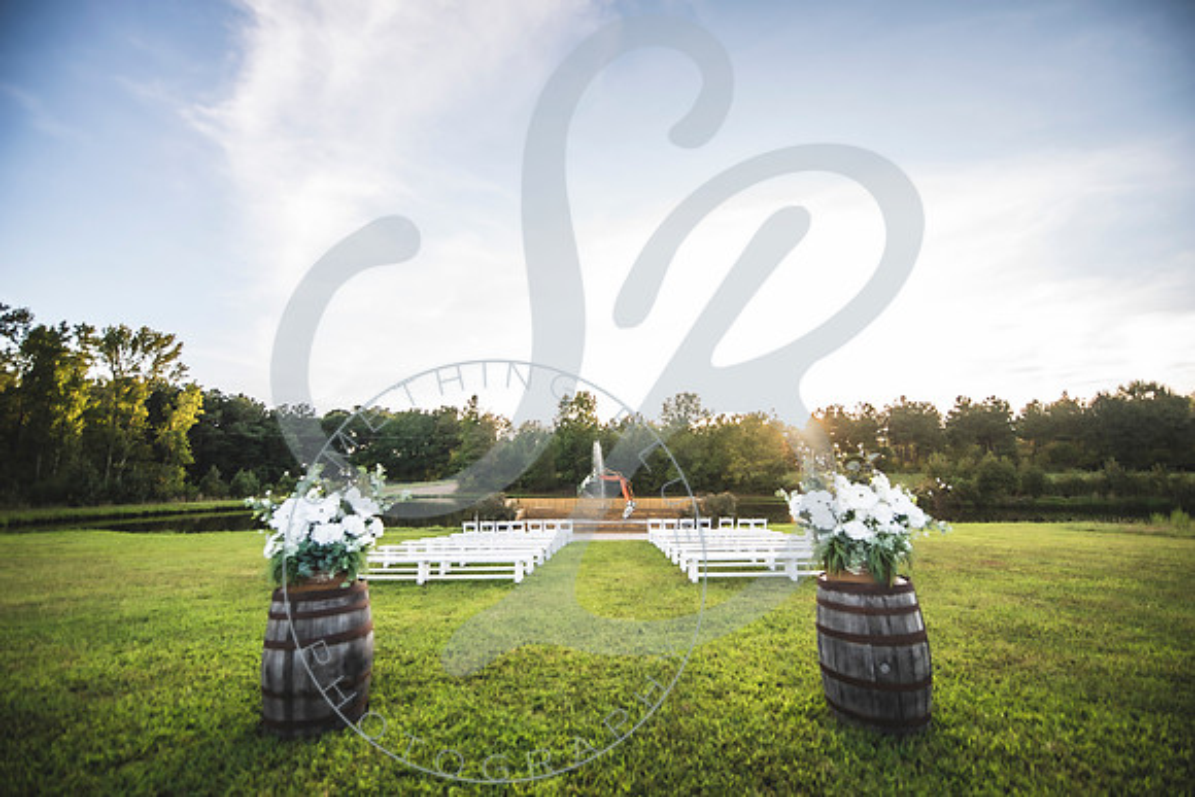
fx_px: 468
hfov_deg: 103.9
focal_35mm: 14
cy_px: 398
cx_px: 598
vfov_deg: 80.9
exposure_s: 1/250
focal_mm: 14
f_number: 2.8
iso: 100
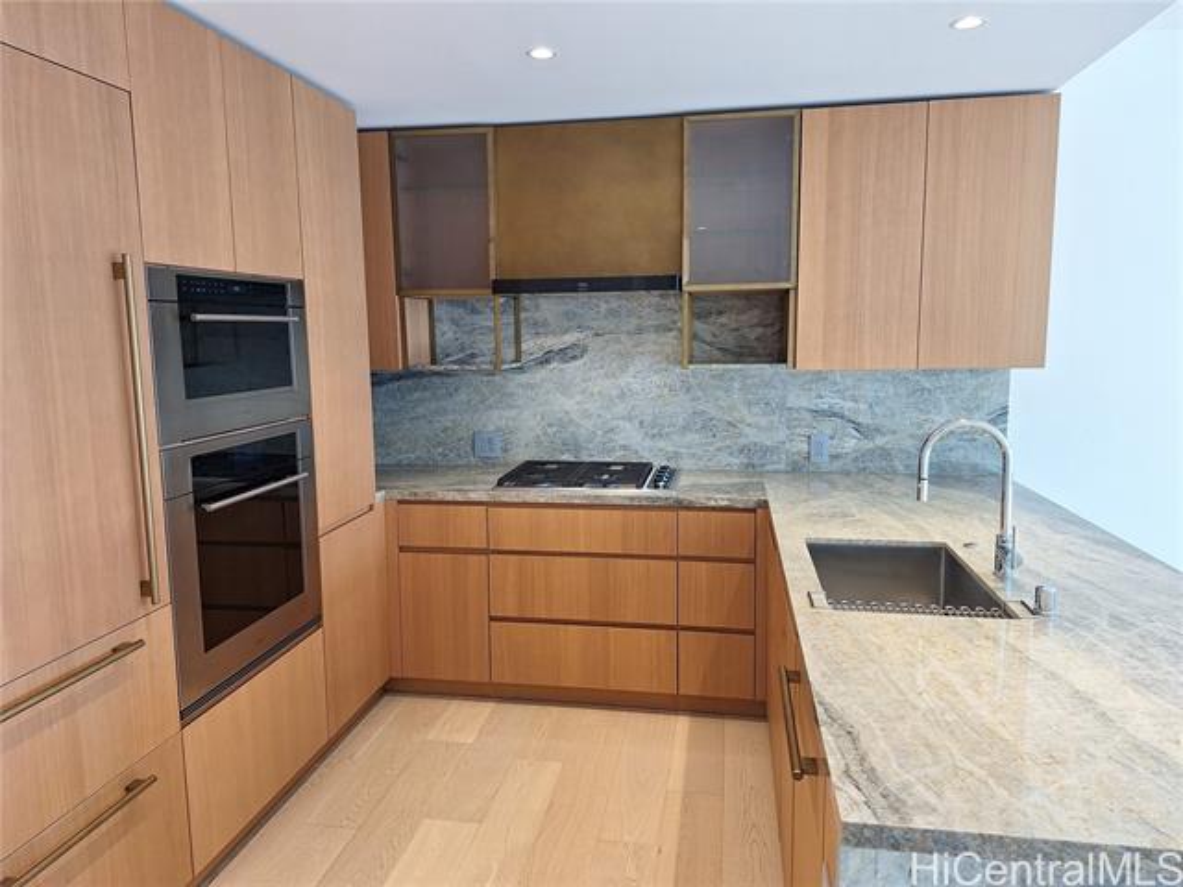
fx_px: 786
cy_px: 444
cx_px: 592
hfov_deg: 73.9
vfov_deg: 58.9
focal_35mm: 23
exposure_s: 1/120
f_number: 1.8
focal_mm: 5.54
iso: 64
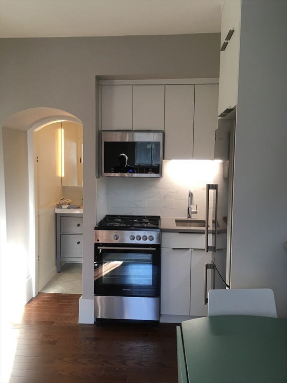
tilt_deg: -6.6
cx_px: 144
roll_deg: -0.7
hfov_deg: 48.2
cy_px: 192
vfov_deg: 61.7
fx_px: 321
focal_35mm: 29
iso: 25
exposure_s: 1/30
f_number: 2.2
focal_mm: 4.15
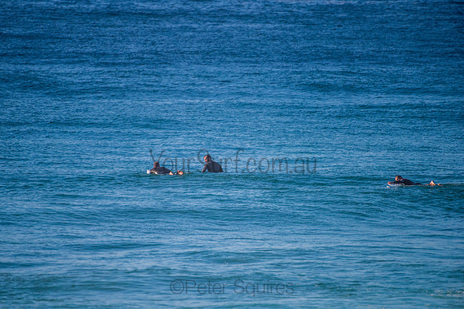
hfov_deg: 3.8
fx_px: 6968
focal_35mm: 541
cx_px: 213
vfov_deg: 2.5
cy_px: 167
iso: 800
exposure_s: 1/1250
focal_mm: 500
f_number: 5.6
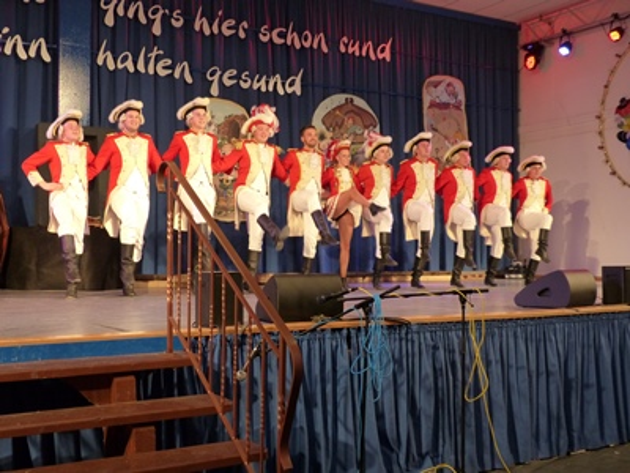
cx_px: 315
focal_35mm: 42
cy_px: 236
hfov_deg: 44.8
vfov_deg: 34.3
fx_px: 764
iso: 400
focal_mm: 7.6
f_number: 2.8
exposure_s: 1/60
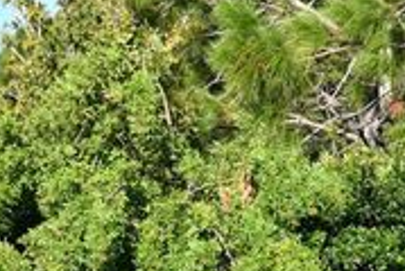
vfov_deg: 5.5
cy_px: 422
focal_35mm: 250
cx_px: 317
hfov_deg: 8.2
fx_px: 2817
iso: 160
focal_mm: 35
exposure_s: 1/250
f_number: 8
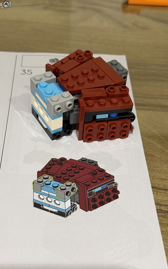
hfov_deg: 25.3
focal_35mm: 51
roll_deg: -2.9
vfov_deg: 39.6
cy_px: 134
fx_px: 374
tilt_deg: -44.1
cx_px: 75
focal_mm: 6.76
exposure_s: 1/60
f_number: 1.78
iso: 250
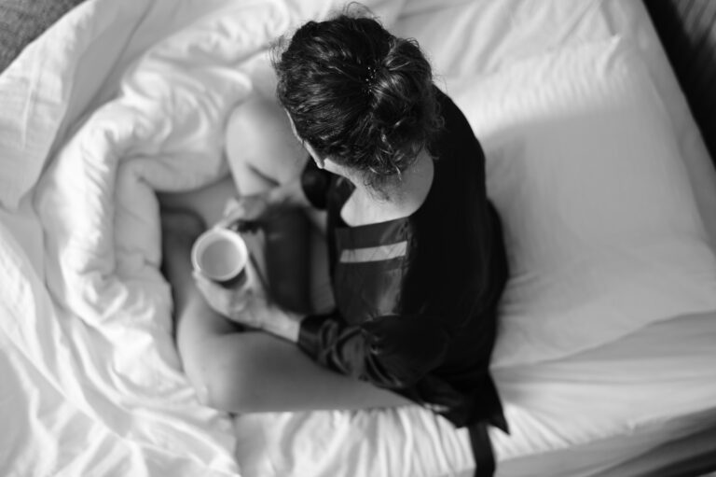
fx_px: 994
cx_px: 358
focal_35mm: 50
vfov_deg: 27.0
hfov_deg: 39.6
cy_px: 238
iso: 800
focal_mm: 50
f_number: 2.2
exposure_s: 1/100
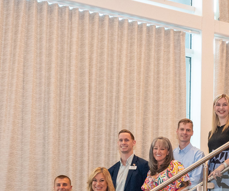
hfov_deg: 18.6
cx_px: 168
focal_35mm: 101
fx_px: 697
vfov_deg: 15.3
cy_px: 204
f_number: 6.3
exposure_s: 1/80
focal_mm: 24
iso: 1400
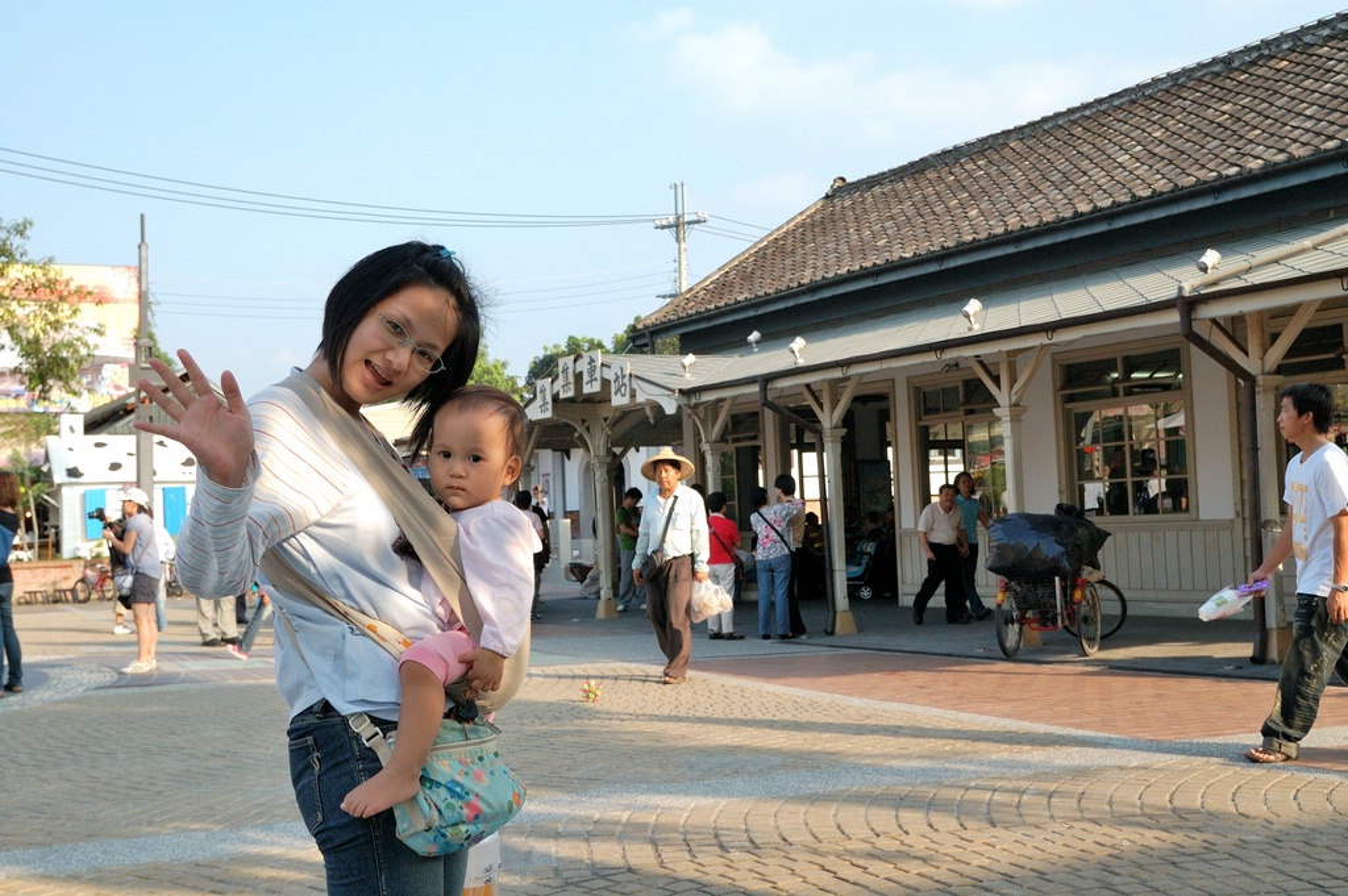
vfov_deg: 29.8
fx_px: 1684
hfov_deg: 43.6
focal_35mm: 45
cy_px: 448
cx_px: 674
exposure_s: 1/500
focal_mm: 30
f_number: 6.3
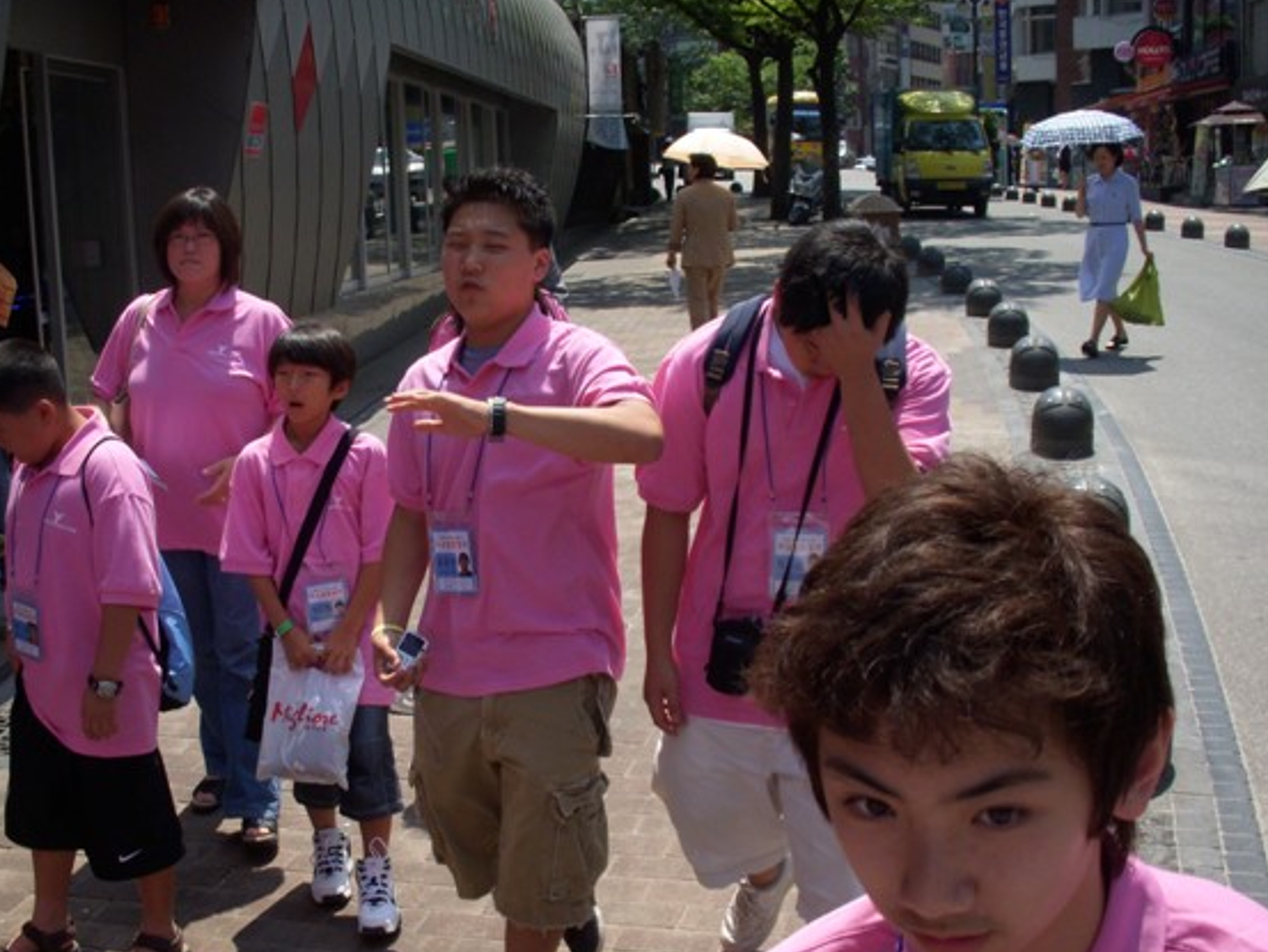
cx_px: 571
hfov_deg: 42.9
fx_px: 1612
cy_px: 534
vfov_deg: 32.8
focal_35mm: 44
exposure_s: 1/1000
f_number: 3.3
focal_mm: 6.3
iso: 100
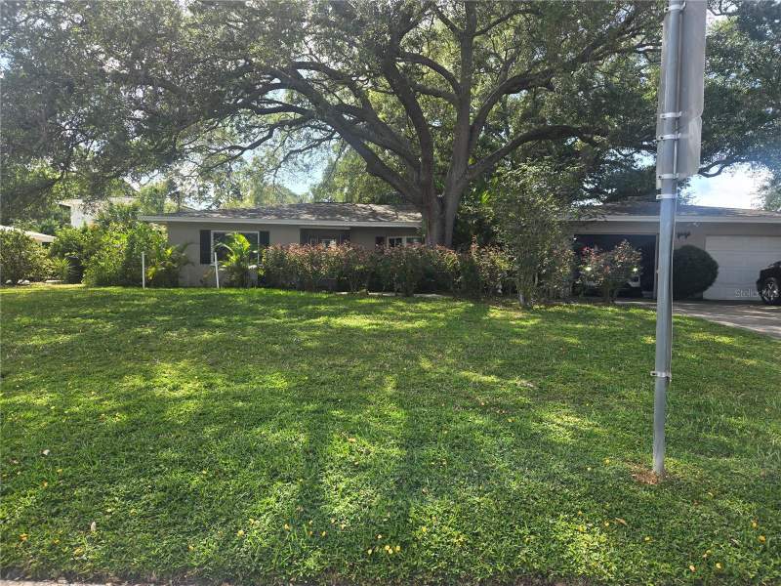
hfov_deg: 73.9
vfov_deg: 58.9
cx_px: 390
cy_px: 293
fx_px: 519
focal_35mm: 23
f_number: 1.8
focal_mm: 5.4
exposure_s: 1/487
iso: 25
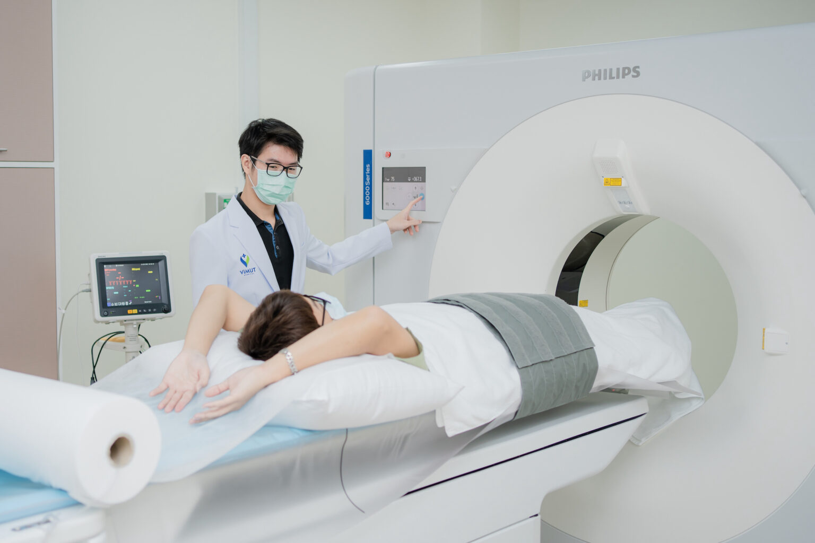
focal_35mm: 45
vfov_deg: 29.8
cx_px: 321
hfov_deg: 43.2
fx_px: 1022
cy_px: 258
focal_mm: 35
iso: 250
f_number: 2.5
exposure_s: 1/250
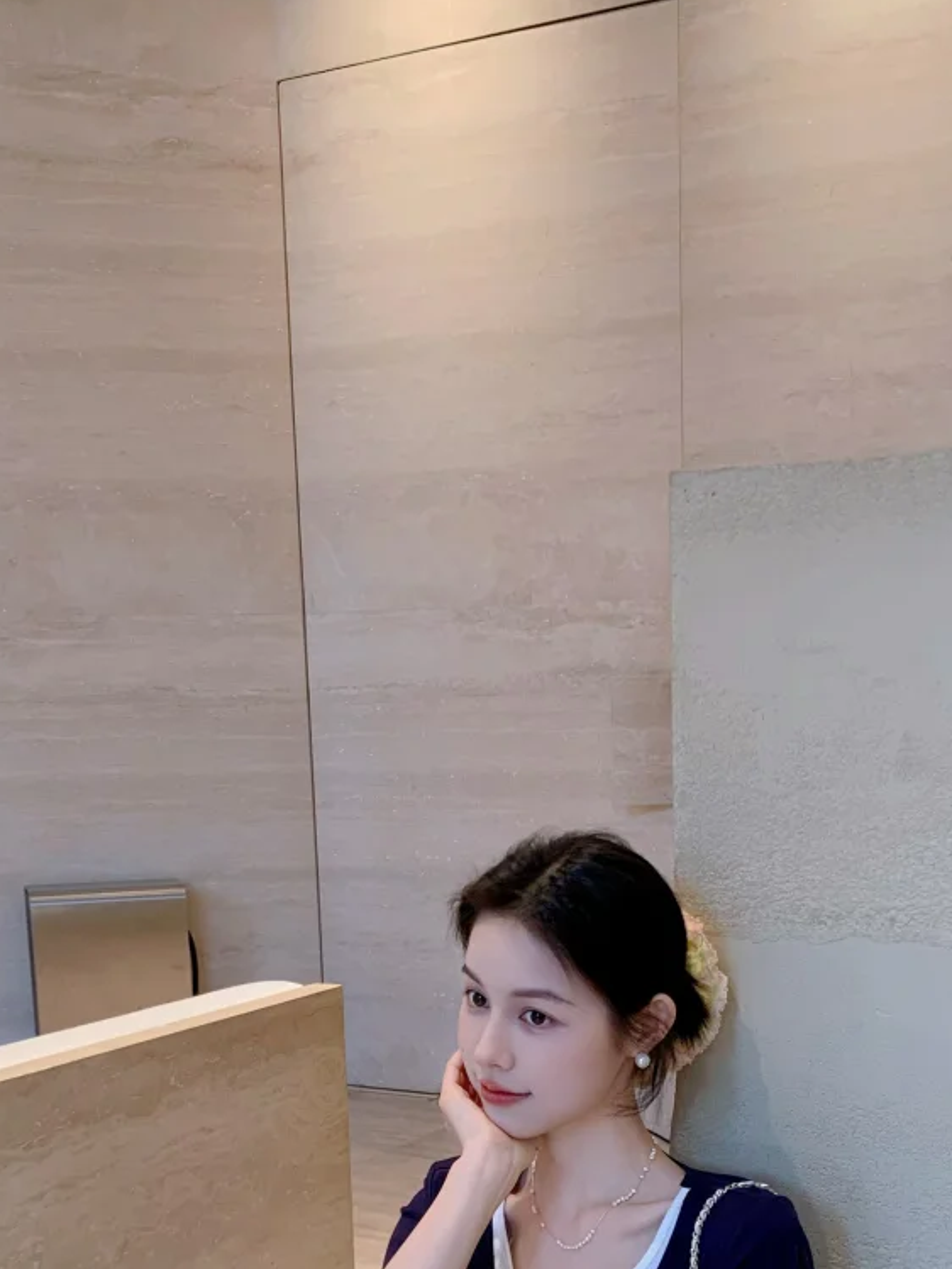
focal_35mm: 50
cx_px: 549
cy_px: 1025
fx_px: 1833
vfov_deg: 36.8
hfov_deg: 29.1
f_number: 1.8
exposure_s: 1/122
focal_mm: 4.25
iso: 50
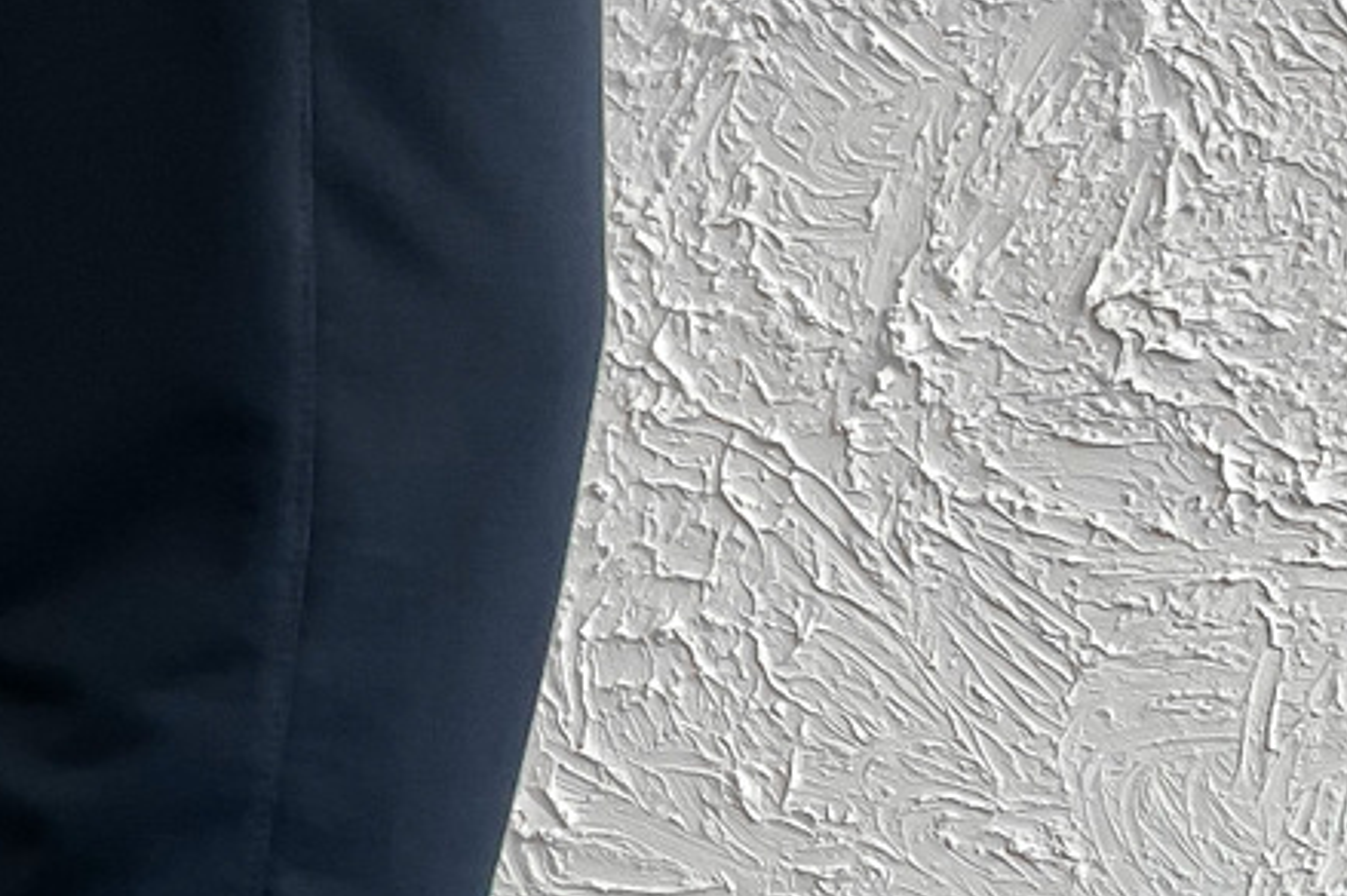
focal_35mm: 110
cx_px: -46
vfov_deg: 12.4
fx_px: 4113
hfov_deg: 18.1
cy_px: 350
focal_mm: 3
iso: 40
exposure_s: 1/120
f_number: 1.8
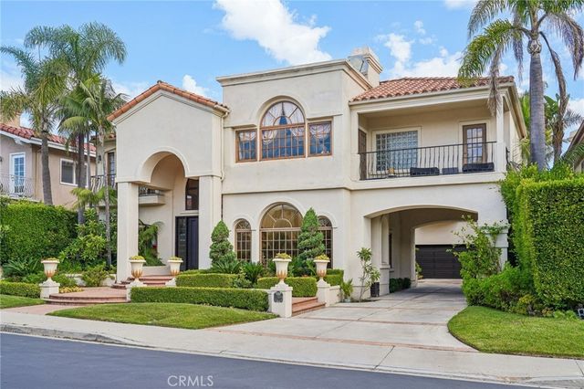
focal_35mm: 34
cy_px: 194
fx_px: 551
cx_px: 292
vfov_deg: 38.8
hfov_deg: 55.8
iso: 100
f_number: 8
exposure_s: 1/200
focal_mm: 34
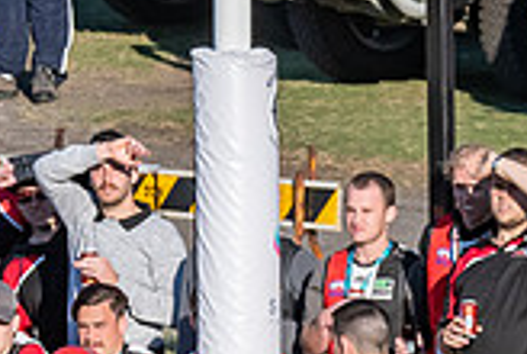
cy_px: 578
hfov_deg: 1.0
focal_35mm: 2120
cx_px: 35
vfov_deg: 0.7
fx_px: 31090
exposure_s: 1/2500
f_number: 10
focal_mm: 280
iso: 800
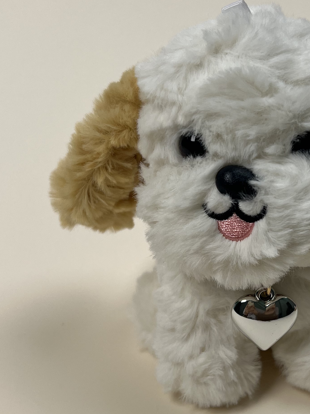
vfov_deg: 33.8
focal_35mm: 57
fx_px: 681
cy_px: 221
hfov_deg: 25.2
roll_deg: -1.2
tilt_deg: -31.9
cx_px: 252
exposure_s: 1/1361
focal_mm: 5.7
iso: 50
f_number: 1.5
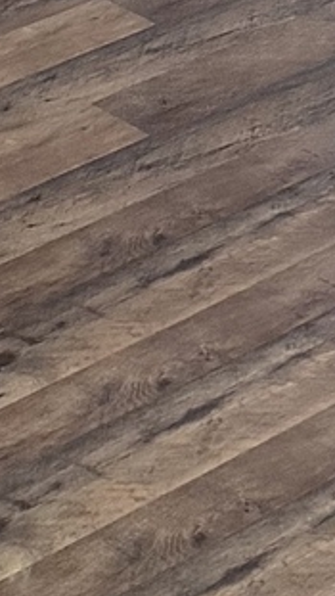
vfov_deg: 10.0
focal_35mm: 194
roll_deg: -1.5
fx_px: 3063
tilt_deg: -9.1
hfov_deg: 6.2
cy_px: -751
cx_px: 337
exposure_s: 1/60
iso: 200
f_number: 1.78
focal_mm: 6.76
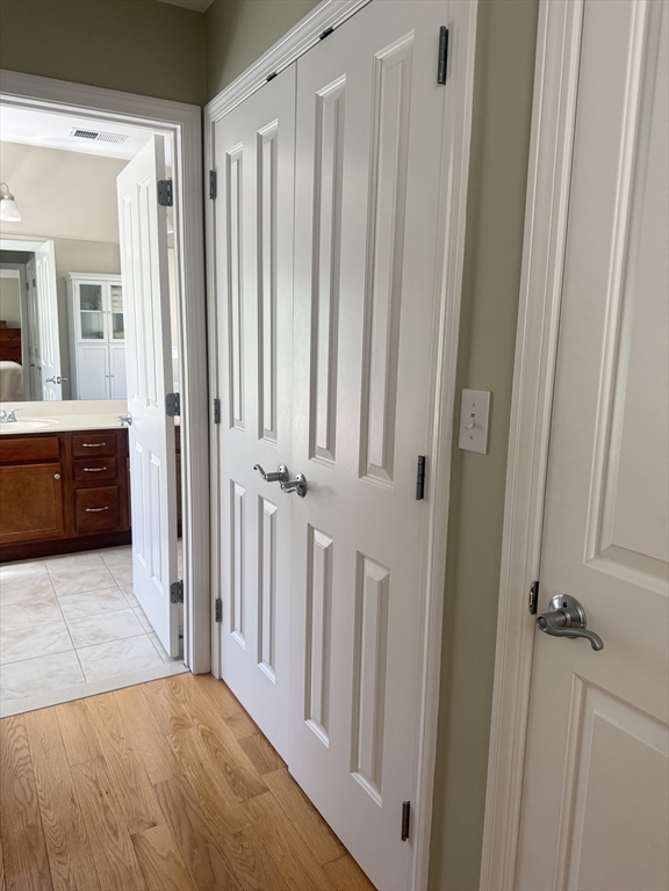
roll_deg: -1.8
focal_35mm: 24
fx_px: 618
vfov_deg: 71.6
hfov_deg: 56.8
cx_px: 334
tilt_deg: -9.2
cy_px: 446
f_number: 1.78
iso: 200
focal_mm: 6.76
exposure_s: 1/121
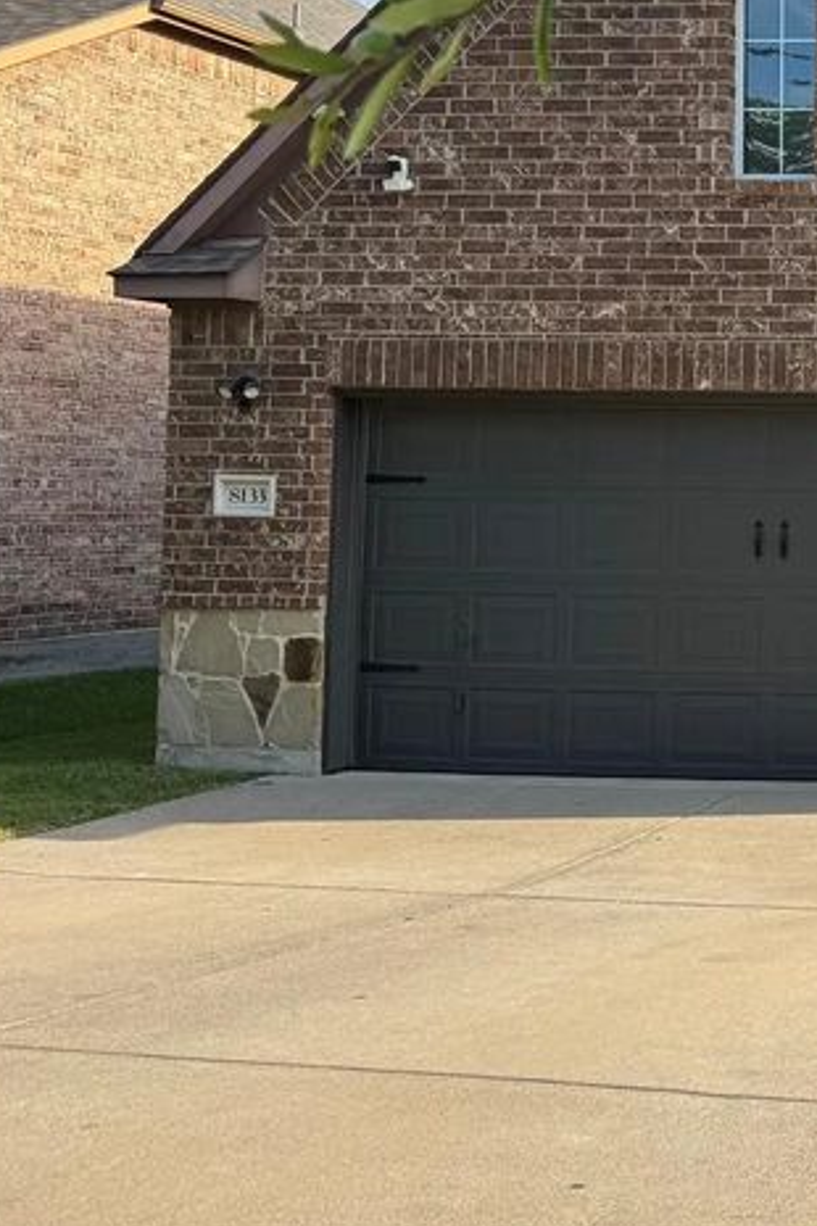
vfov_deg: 35.9
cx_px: 1312
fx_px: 1872
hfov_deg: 20.2
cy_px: 419
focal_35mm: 55
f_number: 1.78
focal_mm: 6.76
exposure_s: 1/1818
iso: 80
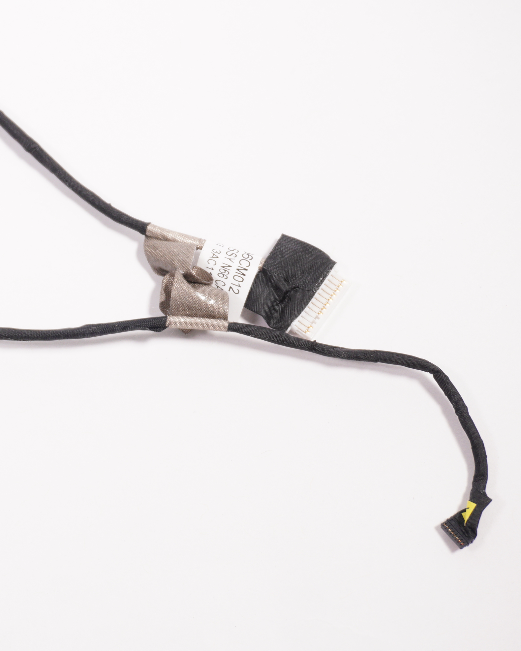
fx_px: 1363
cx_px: 115
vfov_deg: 26.9
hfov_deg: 21.4
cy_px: 326
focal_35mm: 71
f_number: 5.6
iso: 500
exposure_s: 1/80
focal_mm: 33
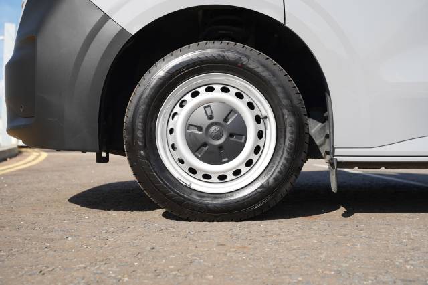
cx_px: 214
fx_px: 579
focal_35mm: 49
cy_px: 142
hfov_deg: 40.6
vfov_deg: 27.7
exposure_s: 1/200
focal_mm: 48.7
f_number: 4.5
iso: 100
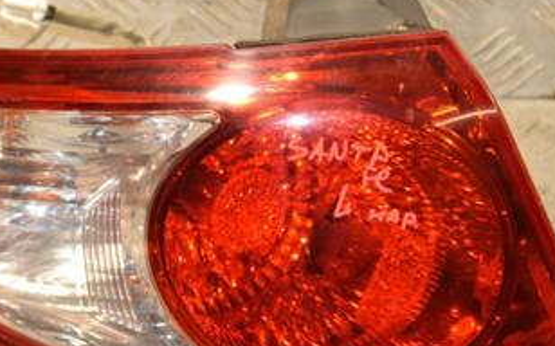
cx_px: 223
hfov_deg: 14.0
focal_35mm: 149
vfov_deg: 8.8
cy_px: 193
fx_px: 2252
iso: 800
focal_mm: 50
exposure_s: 1/160
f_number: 5
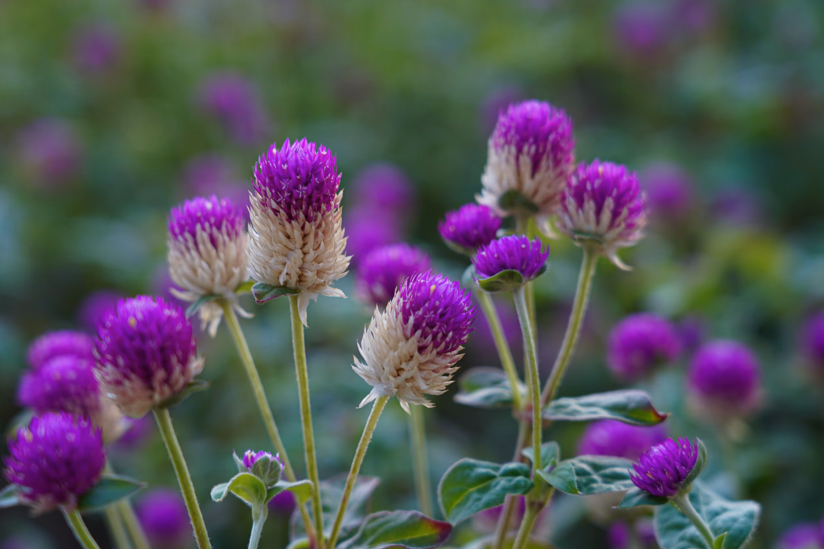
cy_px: 322
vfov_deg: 15.2
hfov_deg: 22.6
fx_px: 2060
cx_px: 348
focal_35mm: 90
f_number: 4.5
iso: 100
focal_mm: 76
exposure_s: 1/100
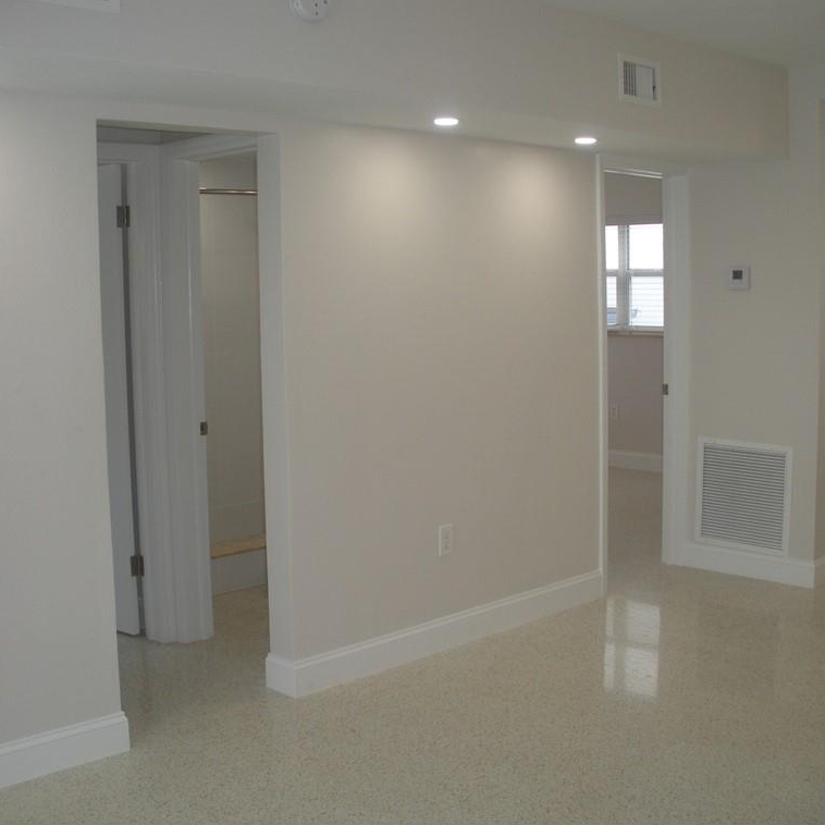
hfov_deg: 39.1
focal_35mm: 43
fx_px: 1159
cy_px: 408
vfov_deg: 39.2
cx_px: 451
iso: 78
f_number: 3.5
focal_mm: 6.3
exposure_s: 1/53.7
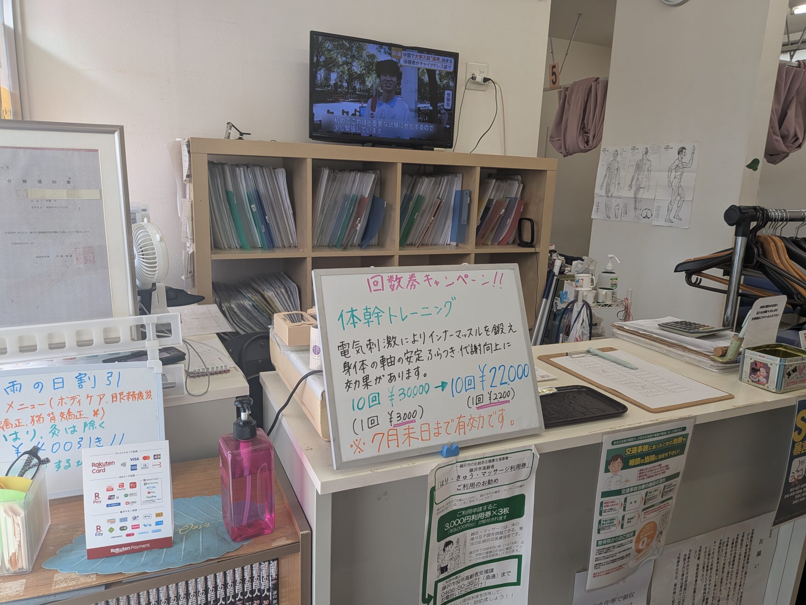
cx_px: 403
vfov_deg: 56.8
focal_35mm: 24
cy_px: 302
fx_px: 559
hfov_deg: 71.6
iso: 46
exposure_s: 1/60
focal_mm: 4.53
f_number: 1.7
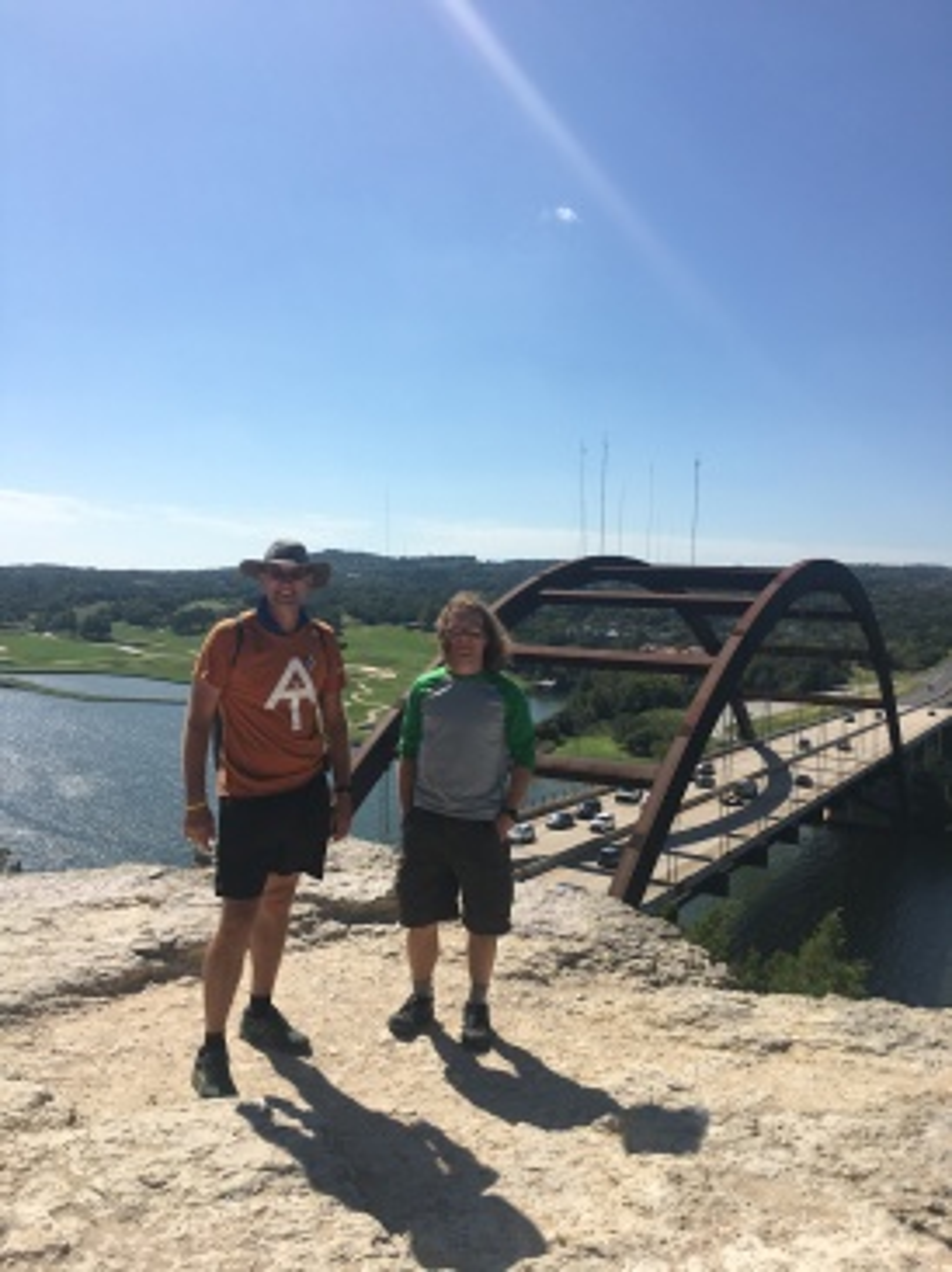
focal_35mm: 29
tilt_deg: -1.2
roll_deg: -1.5
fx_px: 1065
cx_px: 476
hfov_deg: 48.2
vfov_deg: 61.7
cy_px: 636
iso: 25
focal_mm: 4.15
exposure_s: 1/2849
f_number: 2.2
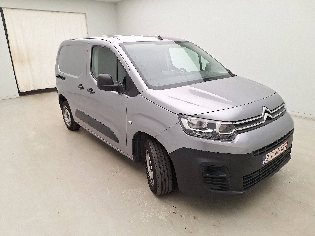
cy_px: 118
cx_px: 158
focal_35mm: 23
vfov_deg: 58.9
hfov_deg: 73.9
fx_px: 209
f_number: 1.8
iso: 50
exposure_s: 1/100
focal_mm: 5.54
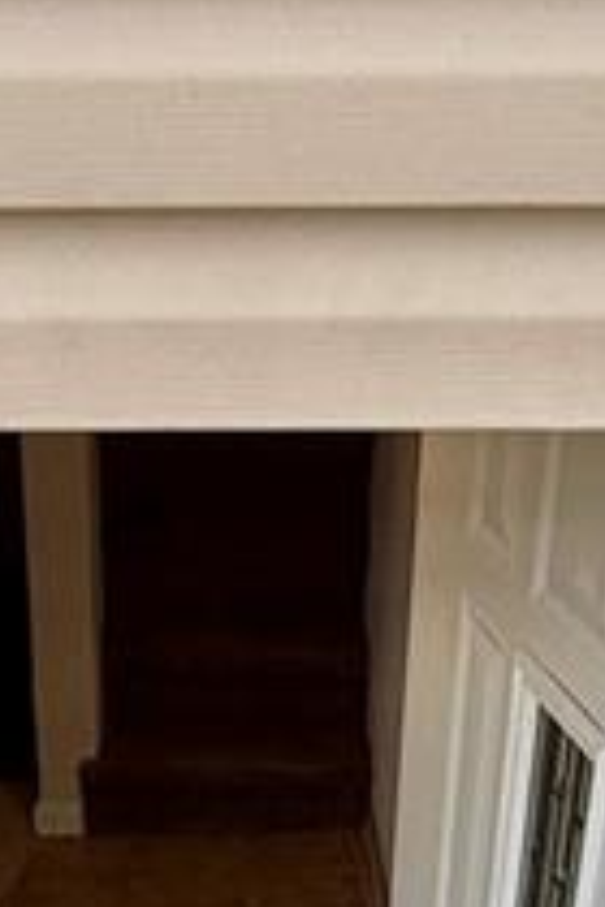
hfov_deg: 19.1
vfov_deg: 21.1
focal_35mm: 71
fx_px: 1790
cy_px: 1553
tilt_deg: -45.0
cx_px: 164
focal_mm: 2.22
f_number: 2.2
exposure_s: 1/245
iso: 50
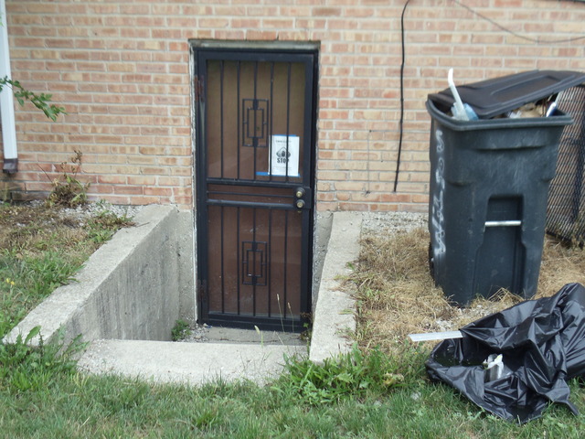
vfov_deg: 24.0
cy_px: 220
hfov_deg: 31.7
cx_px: 292
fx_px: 1031
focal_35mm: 61
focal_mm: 8.3
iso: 200
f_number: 4.1
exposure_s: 1/200
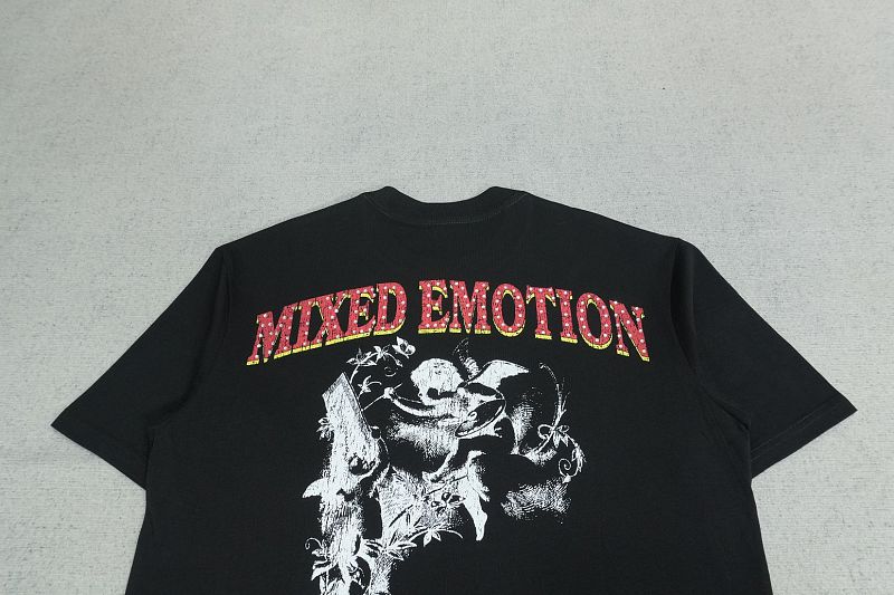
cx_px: 447
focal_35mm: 24
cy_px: 298
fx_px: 596
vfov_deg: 53.1
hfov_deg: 73.8
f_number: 8
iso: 1000
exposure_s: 1/160
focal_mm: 16
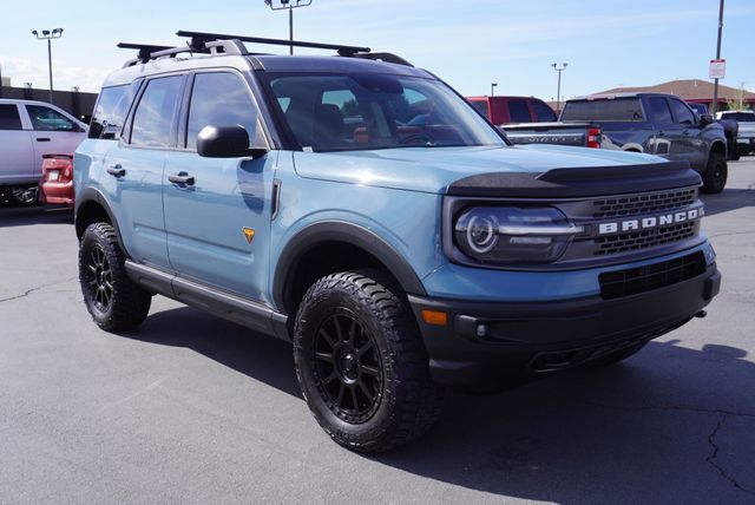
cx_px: 378
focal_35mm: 34
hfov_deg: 55.1
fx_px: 724
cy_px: 252
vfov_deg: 38.4
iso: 100
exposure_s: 1/200
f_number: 8
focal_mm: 23
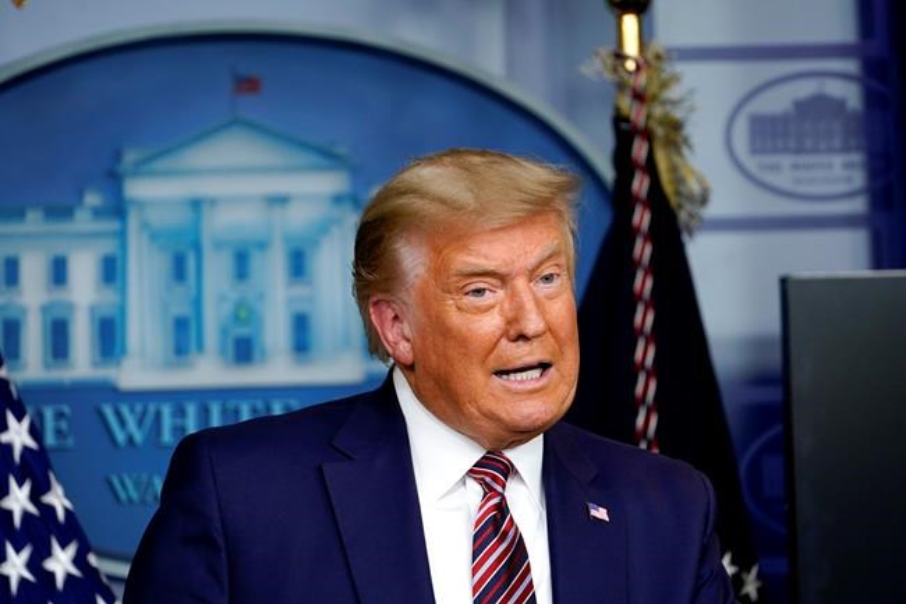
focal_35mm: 400
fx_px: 10063
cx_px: 453
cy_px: 302
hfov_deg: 5.2
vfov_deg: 3.4
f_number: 5.6
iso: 1600
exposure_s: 1/250
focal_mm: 400
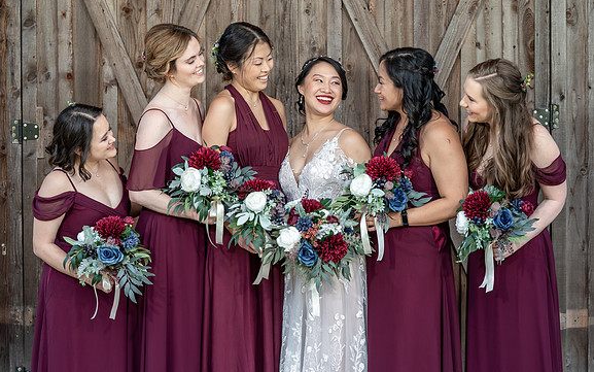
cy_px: 193
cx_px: 290
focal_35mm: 104
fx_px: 1684
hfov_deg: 20.0
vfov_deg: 12.6
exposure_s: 1/200
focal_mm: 98
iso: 250
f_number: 4
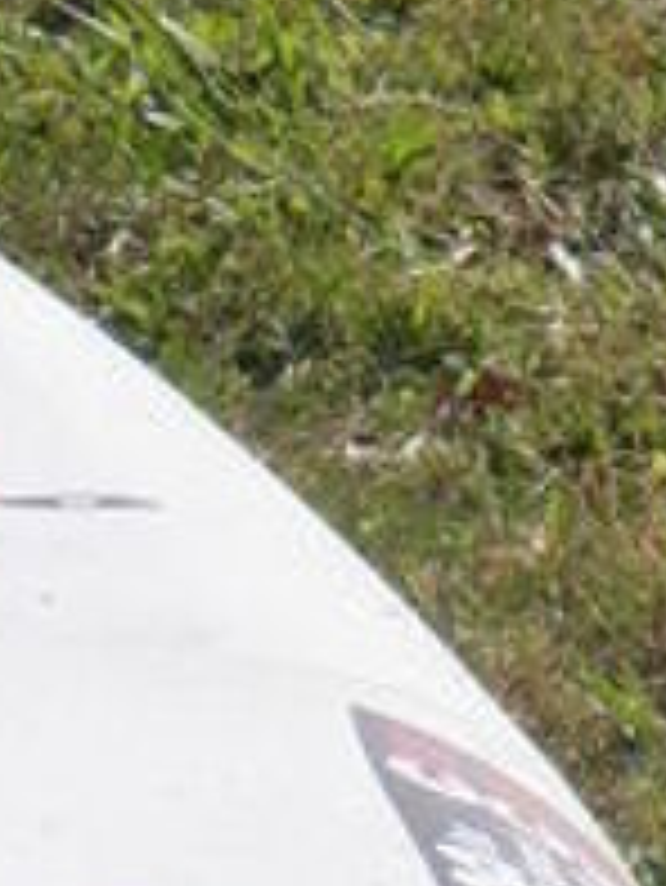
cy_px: 1702
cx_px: -626
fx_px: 16989
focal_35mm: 663
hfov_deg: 2.2
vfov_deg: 3.0
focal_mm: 16.1
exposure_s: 1/500
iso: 125
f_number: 4.9
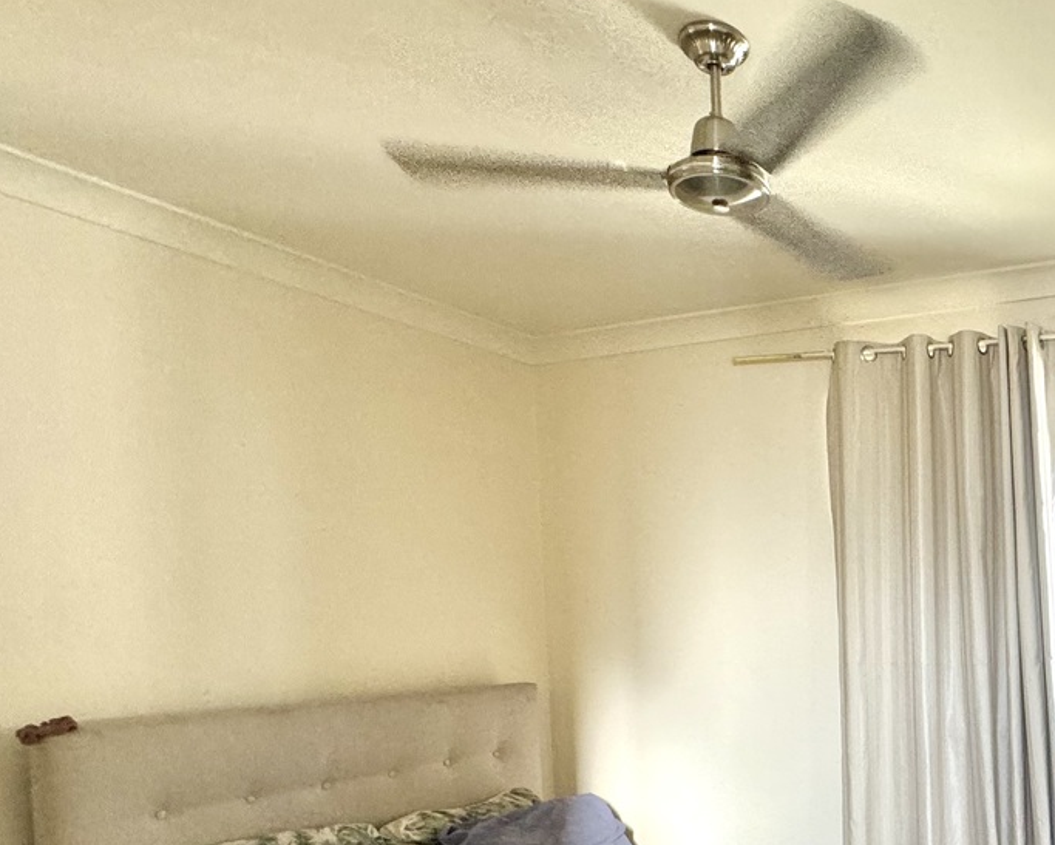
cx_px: 992
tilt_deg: -2.4
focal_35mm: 30
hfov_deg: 50.5
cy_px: 654
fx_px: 937
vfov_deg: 46.4
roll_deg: +2.4
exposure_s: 1/99
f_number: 2.2
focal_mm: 2.22
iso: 250
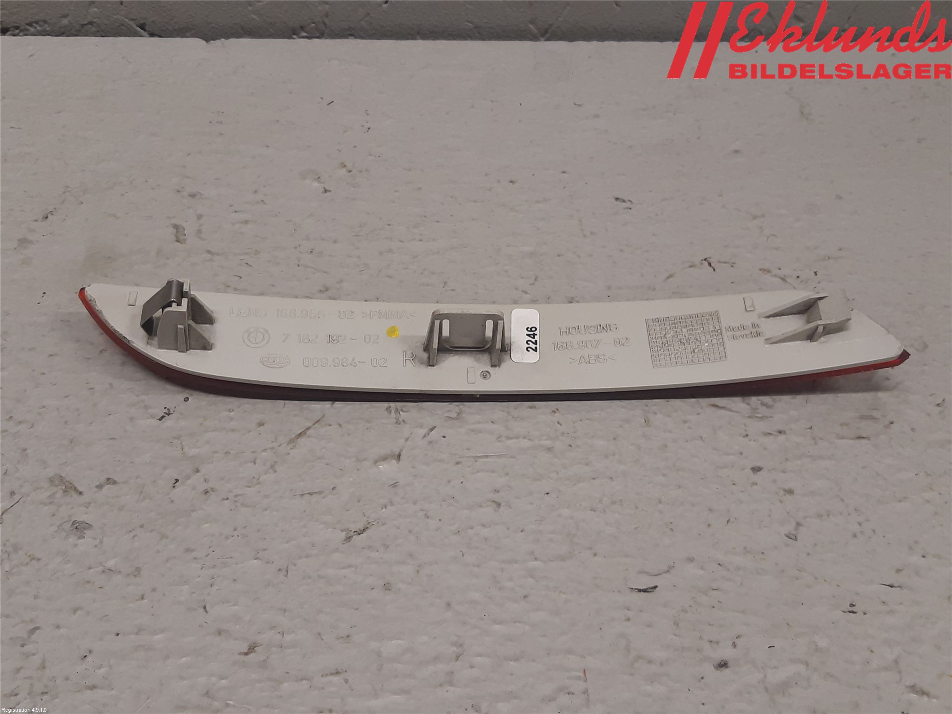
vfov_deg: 53.1
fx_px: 715
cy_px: 357
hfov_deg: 67.3
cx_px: 476
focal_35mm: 26
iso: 80
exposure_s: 1/50
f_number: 1.7
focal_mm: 3.93
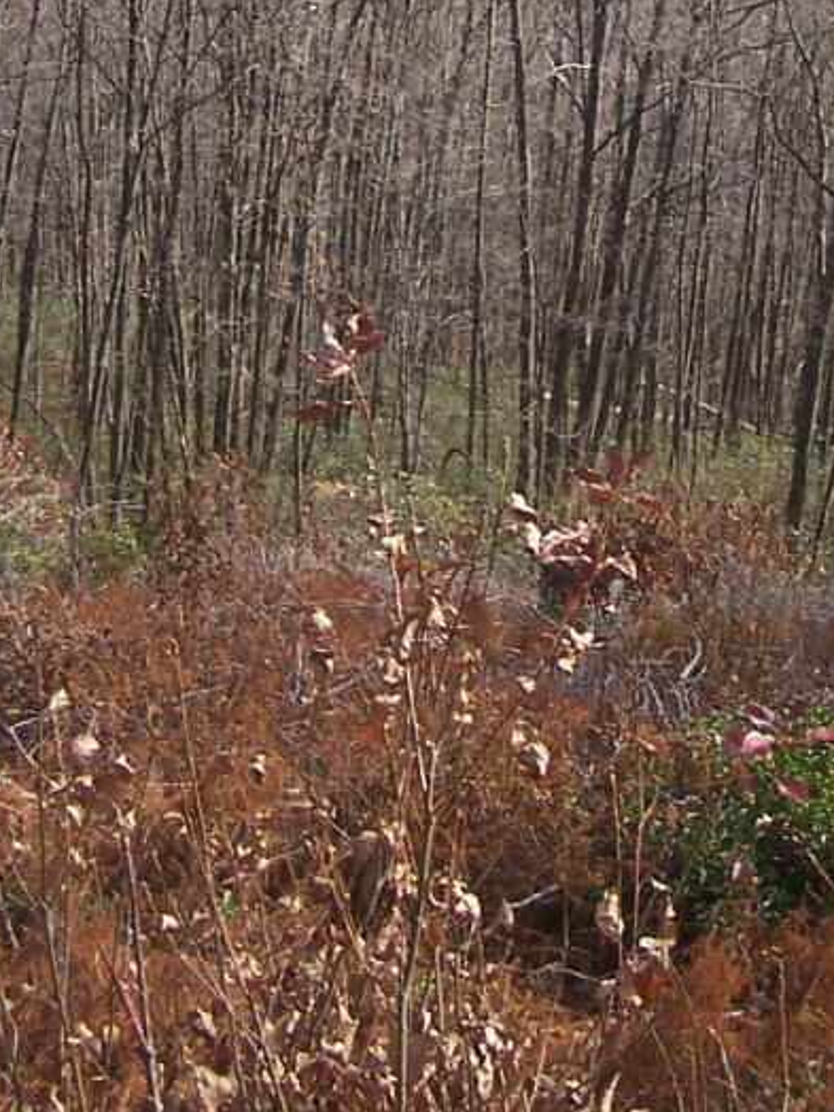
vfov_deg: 19.1
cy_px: -86
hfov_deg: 14.8
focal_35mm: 99
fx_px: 3180
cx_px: 690
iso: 100
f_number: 2.8
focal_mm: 6.3
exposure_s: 1/640
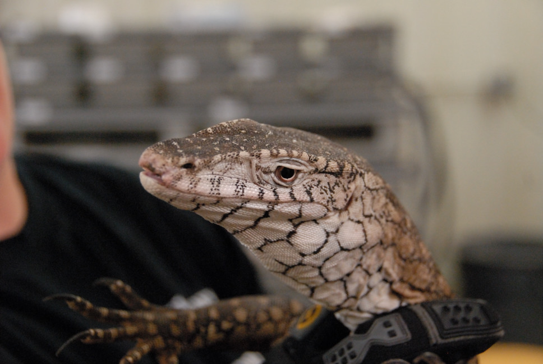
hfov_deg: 26.0
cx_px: 272
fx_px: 1178
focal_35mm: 78
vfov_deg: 17.5
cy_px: 182
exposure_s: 1/45
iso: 1600
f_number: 4.8
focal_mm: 52
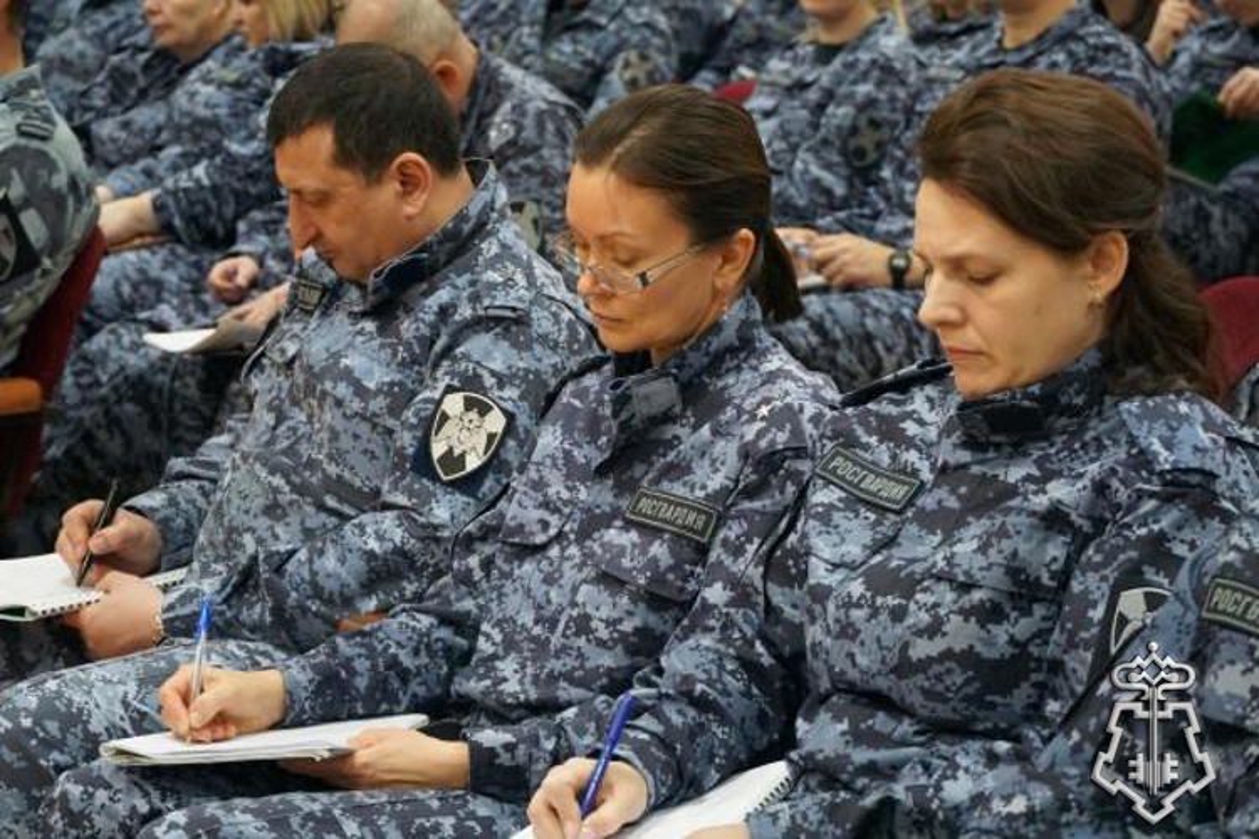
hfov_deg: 21.2
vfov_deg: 14.3
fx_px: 3357
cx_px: 630
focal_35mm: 96
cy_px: 420
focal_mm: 64
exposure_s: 1/100
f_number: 5.6
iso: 6400
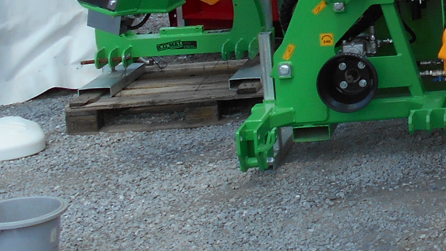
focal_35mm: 105
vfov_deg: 11.1
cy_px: -126
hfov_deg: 17.8
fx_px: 1242
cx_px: 708
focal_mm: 5.1
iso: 80
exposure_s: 1/500
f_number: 3.4
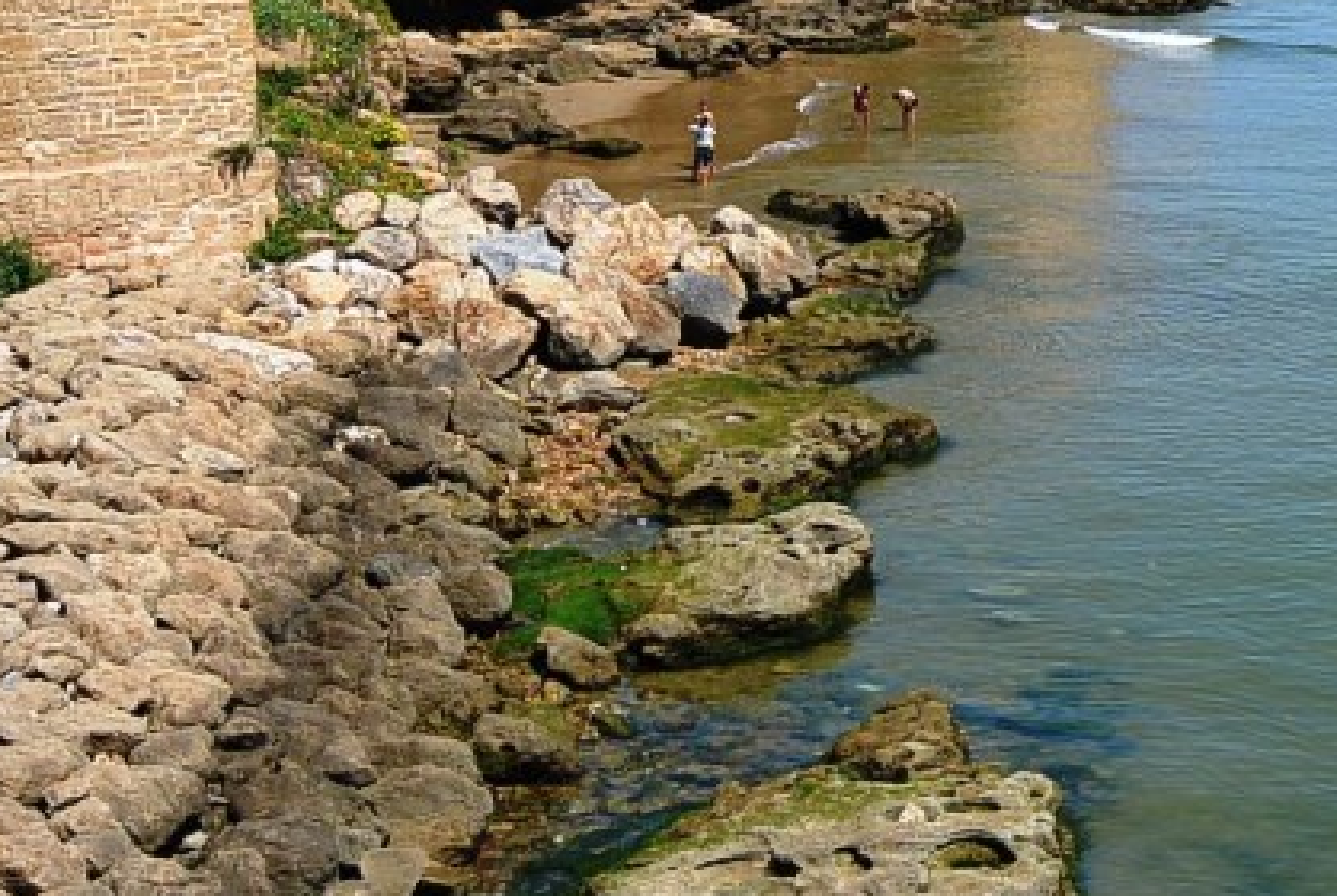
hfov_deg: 26.1
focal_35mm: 71
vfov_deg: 19.0
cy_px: 110
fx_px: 2641
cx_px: 1500
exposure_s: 1/1250
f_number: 4.5
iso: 100
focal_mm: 11
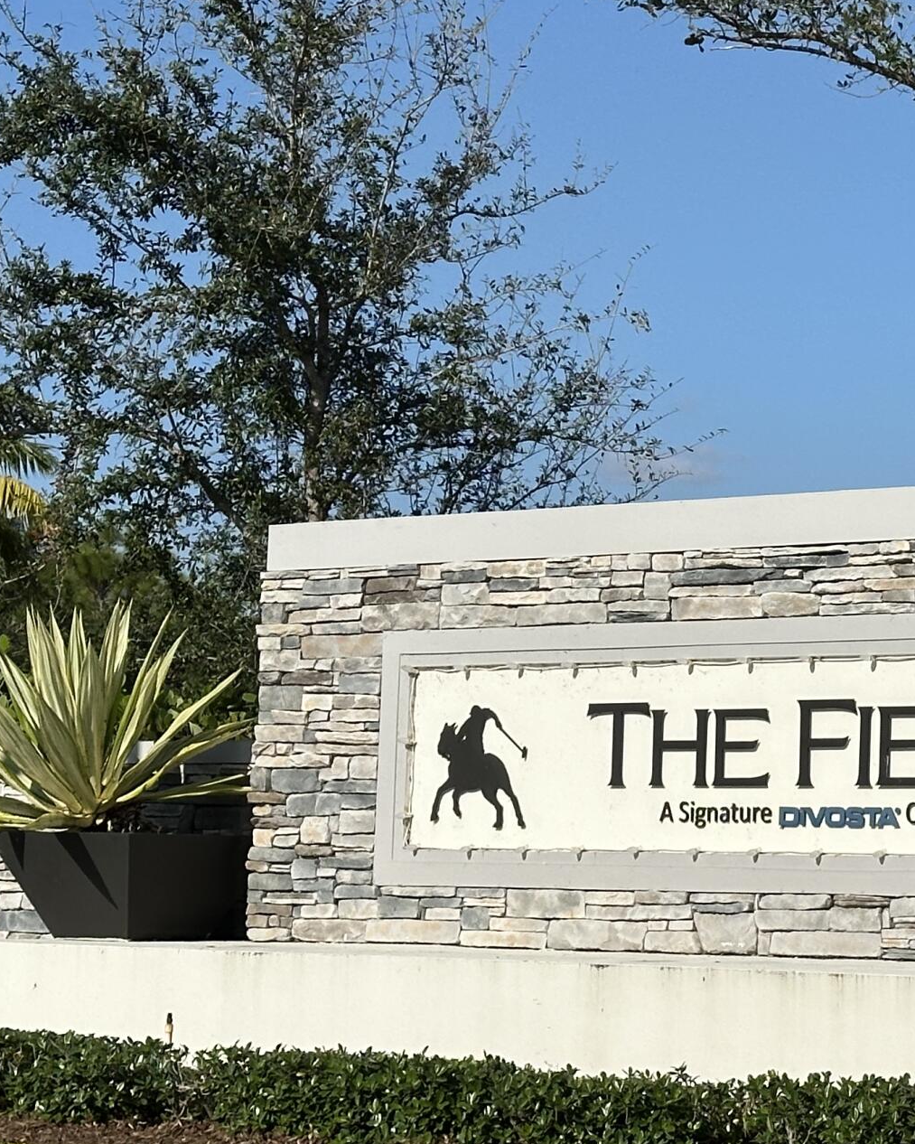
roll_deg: +1.1
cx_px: 797
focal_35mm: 111
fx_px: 3757
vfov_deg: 17.3
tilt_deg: +6.6
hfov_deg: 13.8
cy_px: 417
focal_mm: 6.86
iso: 64
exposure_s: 1/8929
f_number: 1.78
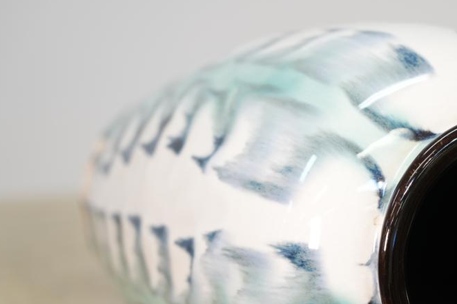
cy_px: 214
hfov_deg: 11.9
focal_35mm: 172
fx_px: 2183
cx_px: 337
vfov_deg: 8.0
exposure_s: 1/125
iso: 1250
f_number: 4
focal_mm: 105
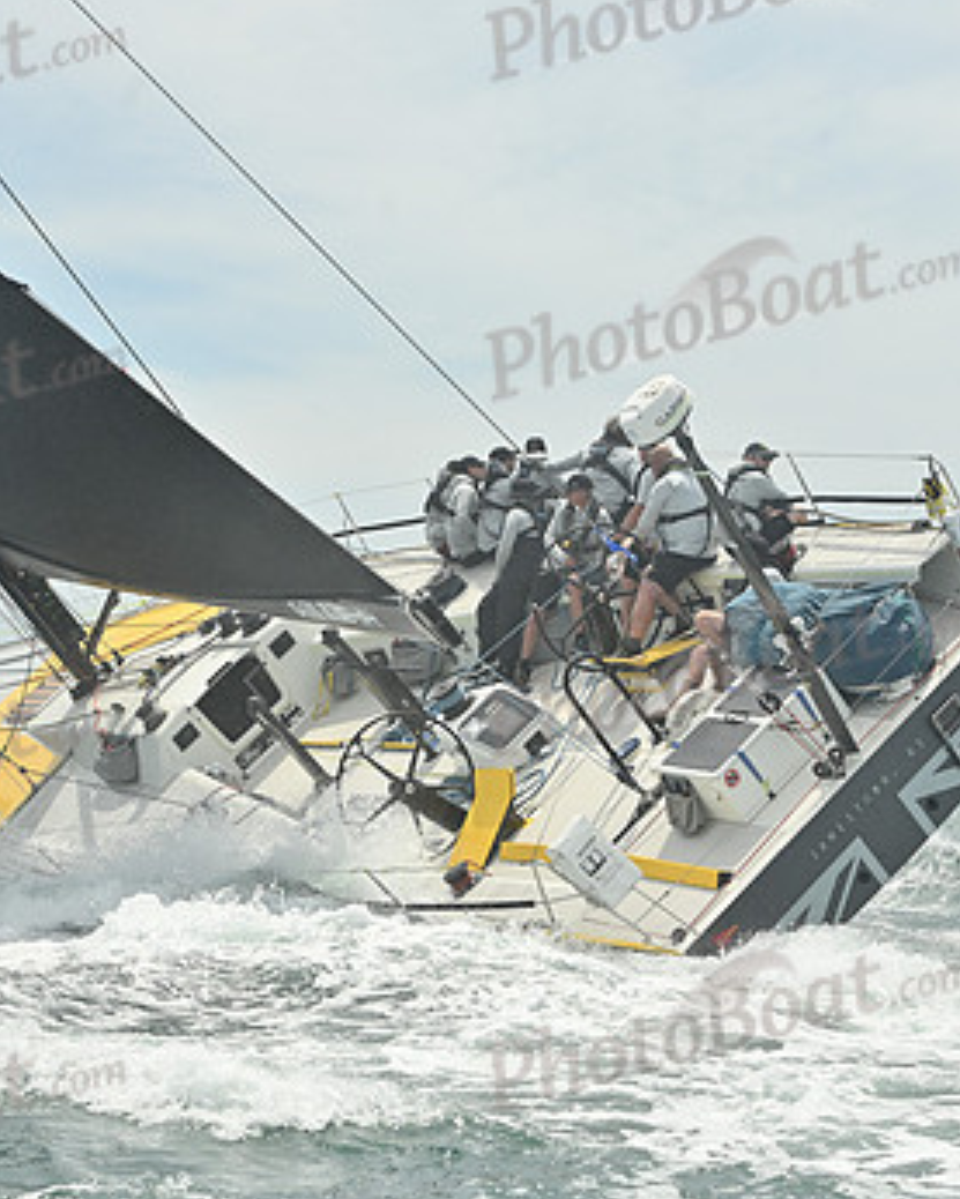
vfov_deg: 17.5
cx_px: 308
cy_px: 539
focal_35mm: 110
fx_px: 3905
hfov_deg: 14.0
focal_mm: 70
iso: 250
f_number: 10
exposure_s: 1/1250
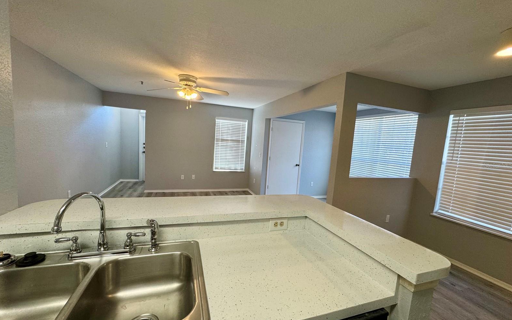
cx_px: 256
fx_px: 209
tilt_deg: -6.4
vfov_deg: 74.8
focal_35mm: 15
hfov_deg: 101.5
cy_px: 165
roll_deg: -3.3
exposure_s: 1/120
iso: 160
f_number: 2.2
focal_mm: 2.22
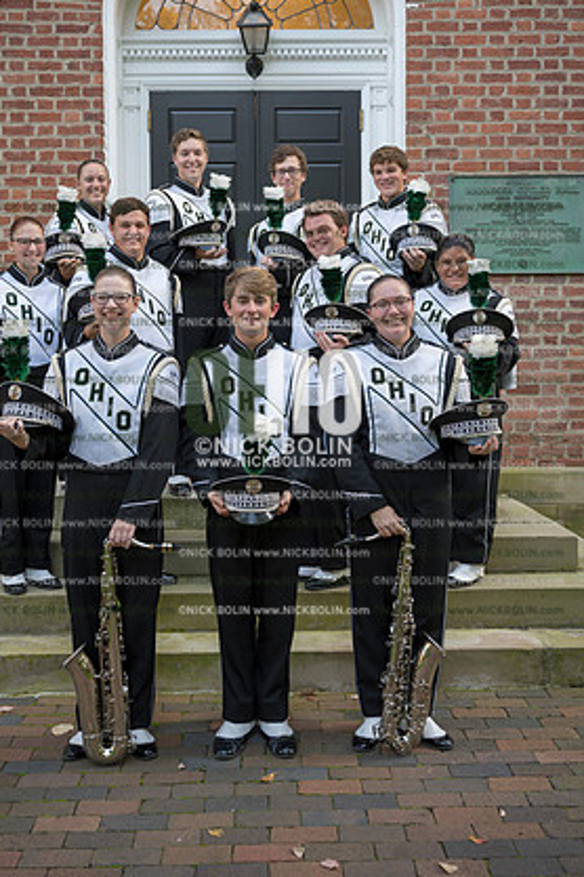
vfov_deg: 47.4
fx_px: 998
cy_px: 408
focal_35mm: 41
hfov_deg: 32.6
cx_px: 273
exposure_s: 1/40
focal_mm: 38
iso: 125
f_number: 4
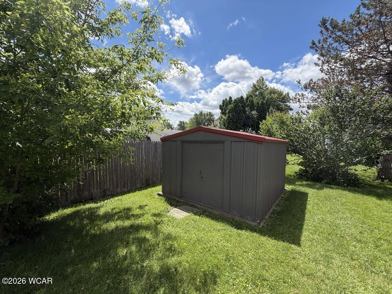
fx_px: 159
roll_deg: -0.8
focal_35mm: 14
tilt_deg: -3.2
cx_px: 196
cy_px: 147
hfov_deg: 102.1
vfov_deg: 85.7
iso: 32
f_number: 2.2
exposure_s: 1/770
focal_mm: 2.22
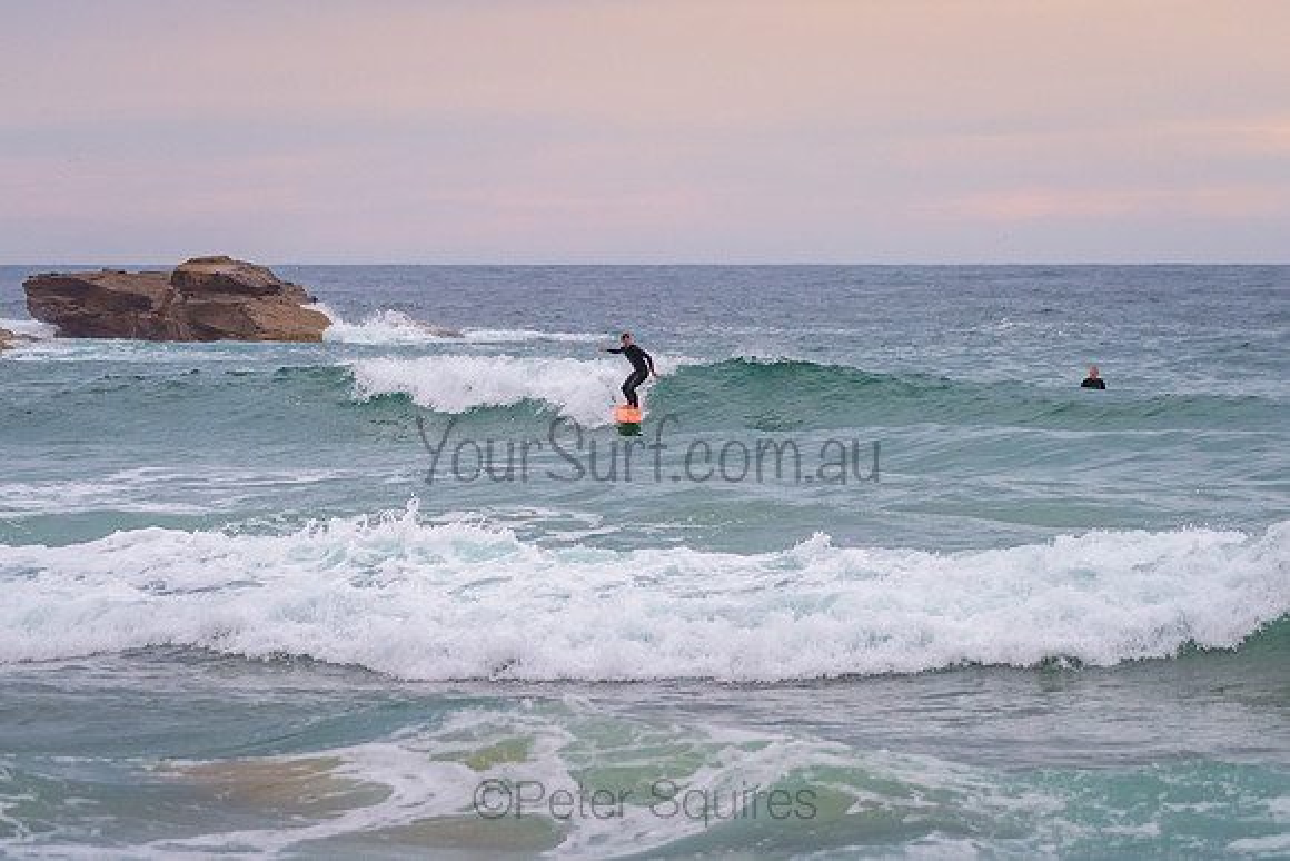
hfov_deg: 8.4
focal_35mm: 245
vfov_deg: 5.6
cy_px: 397
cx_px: 644
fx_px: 8790
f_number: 5.6
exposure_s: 1/1250
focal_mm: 200
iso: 1400
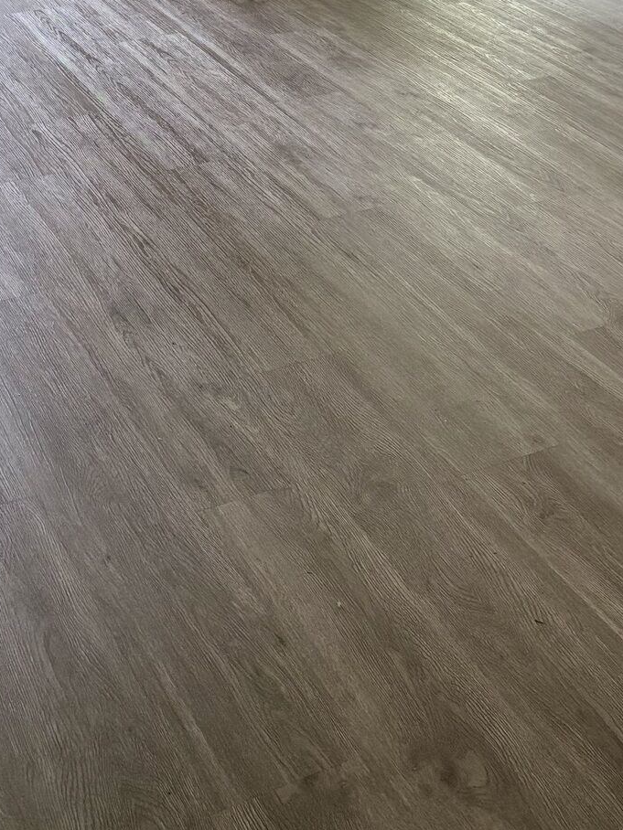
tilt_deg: -15.4
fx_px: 1584
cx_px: 391
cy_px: -16
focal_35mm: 66
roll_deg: -0.4
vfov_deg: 27.6
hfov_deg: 22.2
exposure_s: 1/120
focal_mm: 5.96
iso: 160
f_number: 1.6
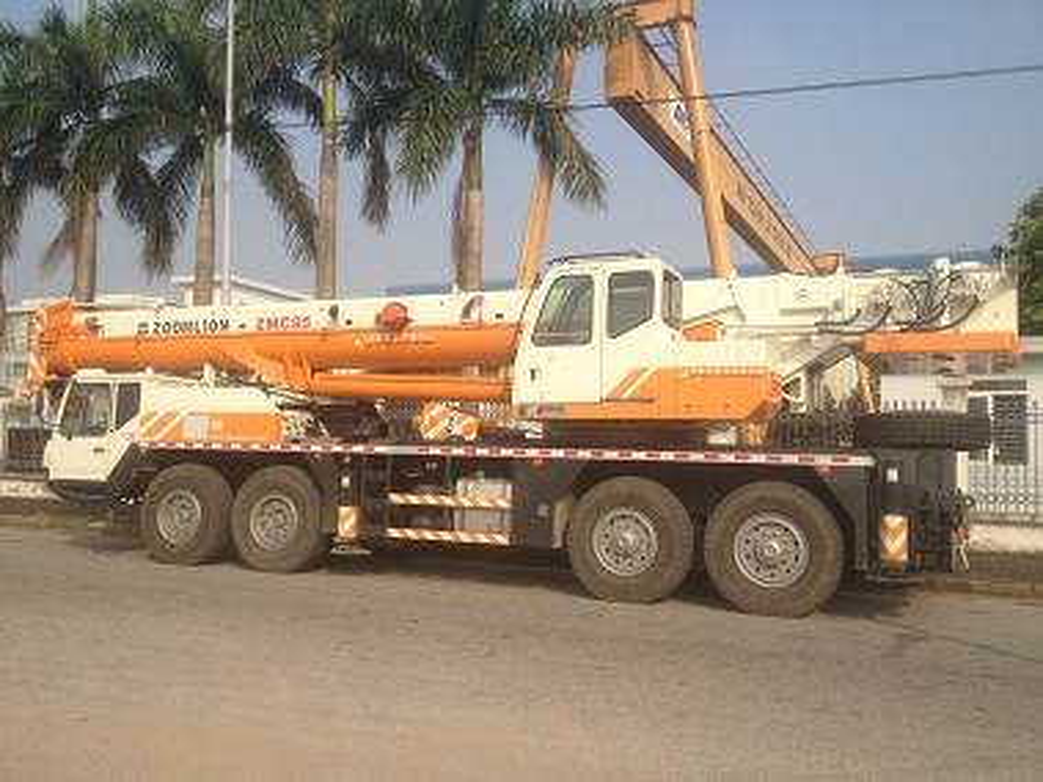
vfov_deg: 40.7
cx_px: 522
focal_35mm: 35
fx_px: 1054
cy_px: 391
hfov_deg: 52.6
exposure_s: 1/1727
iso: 50
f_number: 2.4
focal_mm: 4.28
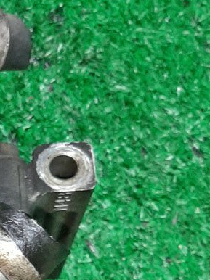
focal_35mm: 97
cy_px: 337
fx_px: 785
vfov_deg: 19.1
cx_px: -175
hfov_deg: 13.6
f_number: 1.7
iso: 169
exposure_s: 1/50
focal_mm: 3.93
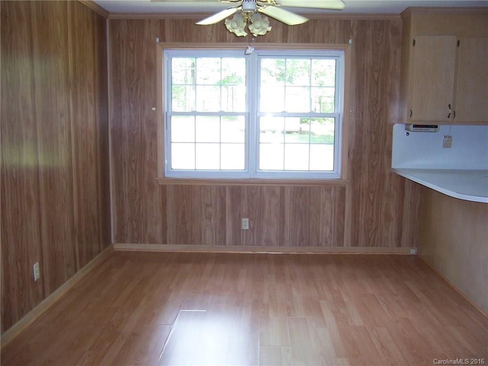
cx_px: 244
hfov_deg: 55.4
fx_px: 465
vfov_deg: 42.9
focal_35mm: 33
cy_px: 183
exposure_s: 1/60
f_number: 2.8
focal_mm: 5.5
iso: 140
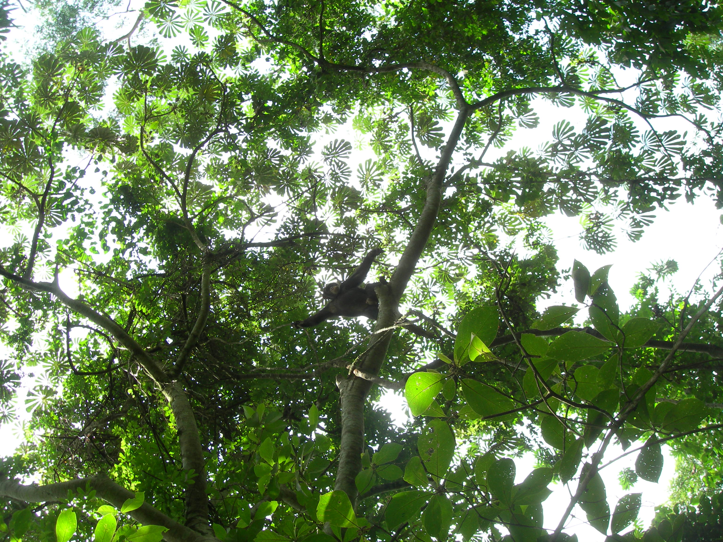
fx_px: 794
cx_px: 362
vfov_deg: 37.7
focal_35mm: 38
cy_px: 271
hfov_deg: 49.0
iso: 50
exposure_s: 1/65.8
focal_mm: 7.8
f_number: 4.8
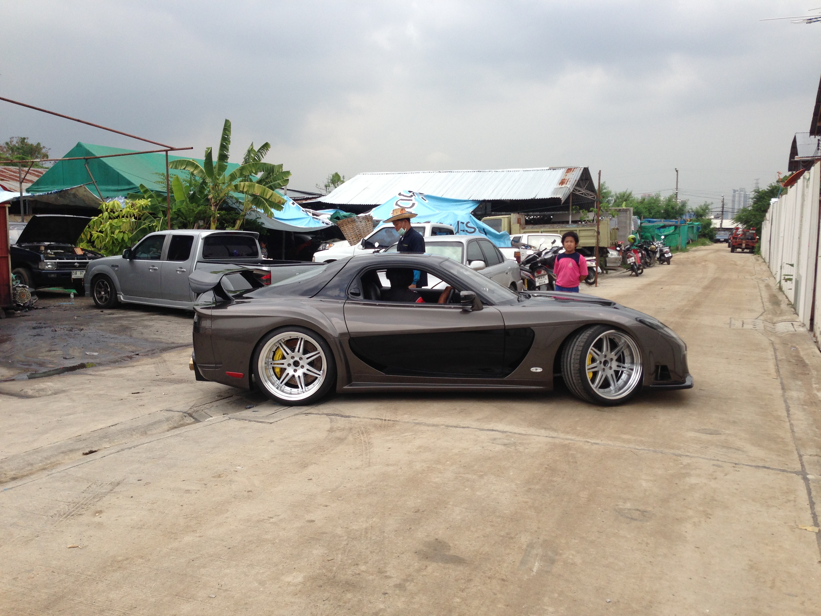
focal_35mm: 33
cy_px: 308
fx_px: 783
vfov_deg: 42.9
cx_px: 410
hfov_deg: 55.4
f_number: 2.4
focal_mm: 4.13
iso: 50
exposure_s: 1/809
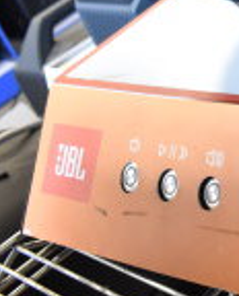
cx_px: 544
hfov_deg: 12.1
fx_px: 942
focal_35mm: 107
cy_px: 15
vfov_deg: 17.6
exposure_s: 1/30
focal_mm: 18
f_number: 3.5
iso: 1400
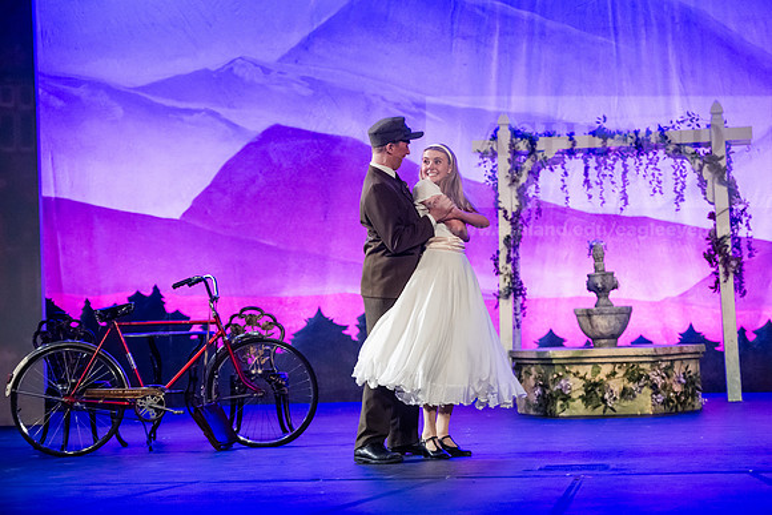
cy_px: 258
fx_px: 2252
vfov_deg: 13.0
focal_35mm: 105
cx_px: 386
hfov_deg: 19.5
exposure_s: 1/200
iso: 4000
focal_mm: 105
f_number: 2.8
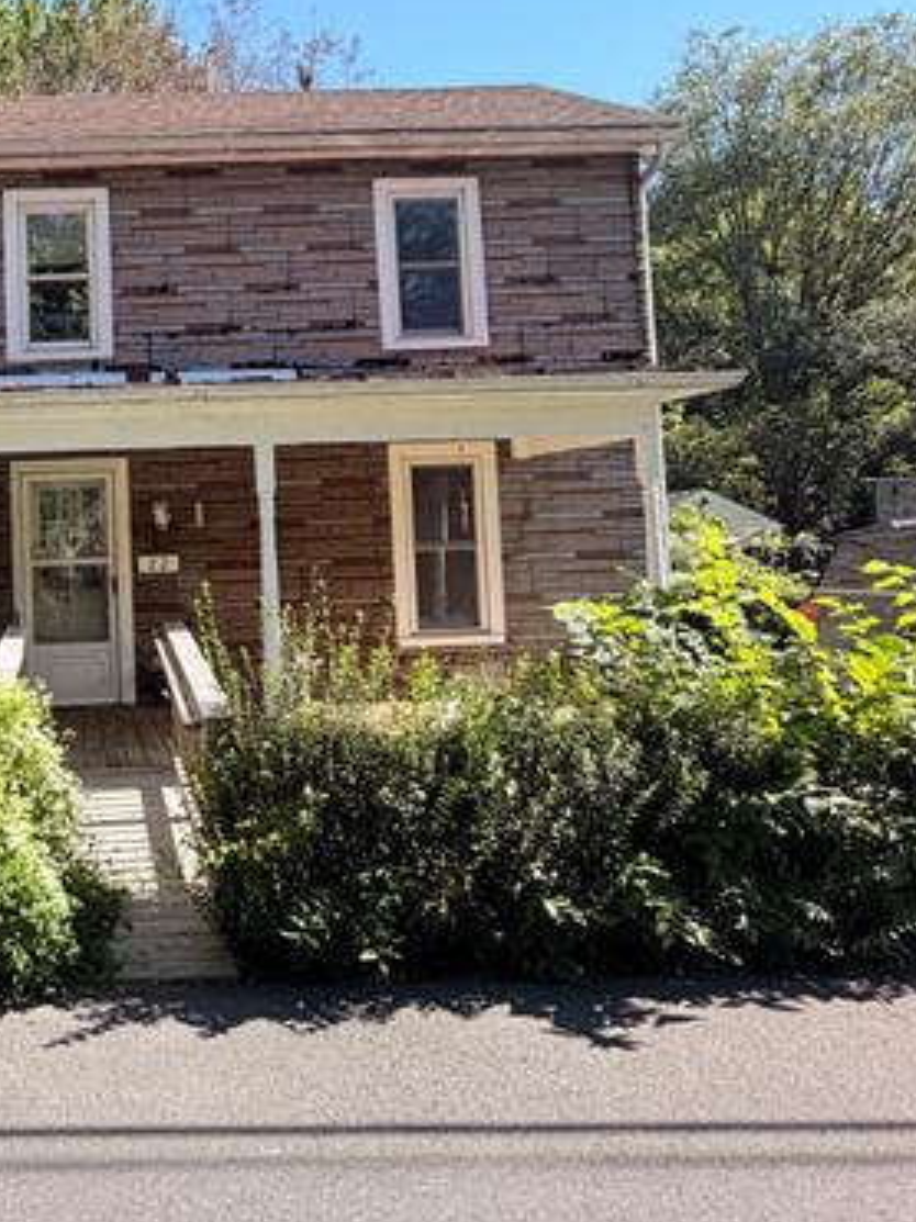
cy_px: 487
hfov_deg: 43.7
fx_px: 1024
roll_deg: +1.2
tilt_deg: +2.7
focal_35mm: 29
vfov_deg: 61.1
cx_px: 79
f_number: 2.2
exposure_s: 1/607
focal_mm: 2.22
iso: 40
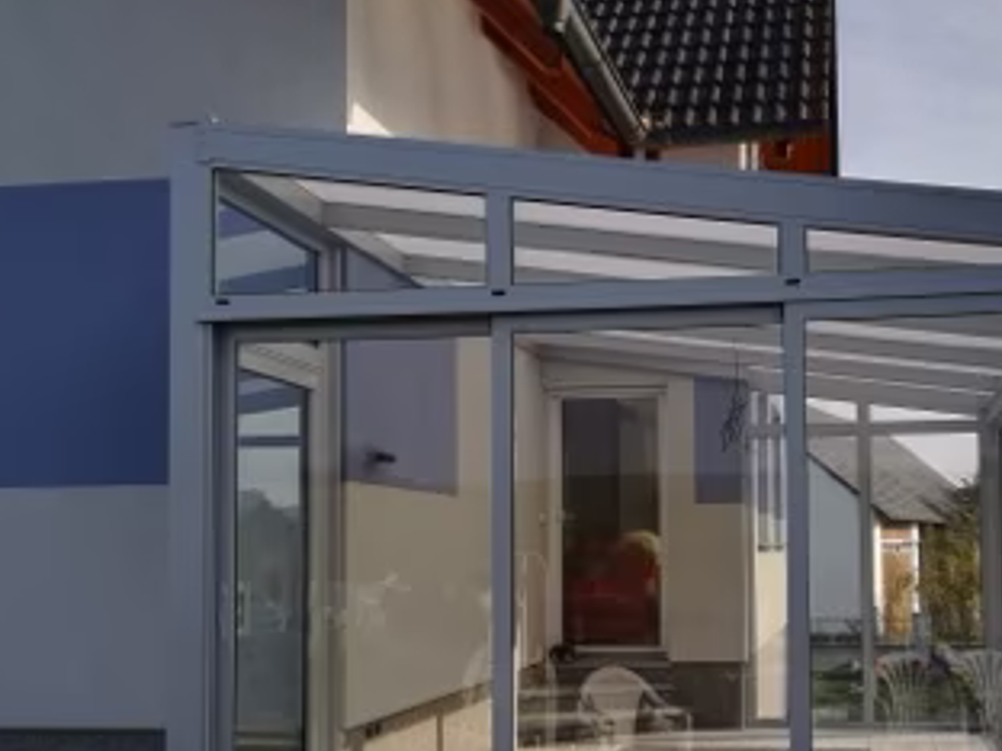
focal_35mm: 40
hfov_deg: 45.6
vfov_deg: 35.7
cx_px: 719
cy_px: 491
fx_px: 1158
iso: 50
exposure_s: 1/833
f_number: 2.2
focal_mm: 3.83
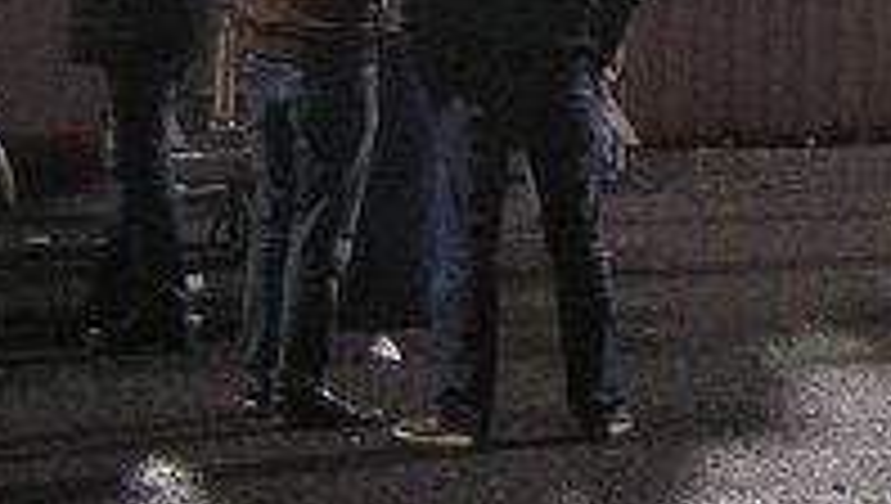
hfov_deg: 12.2
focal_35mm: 167
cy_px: -400
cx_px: 1413
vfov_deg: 7.1
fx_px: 3951
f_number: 2.8
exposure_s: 1/13
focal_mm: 5.8
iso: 200
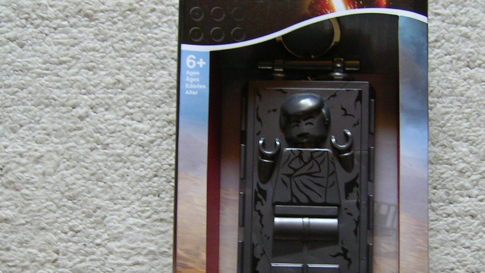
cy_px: 197
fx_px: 707
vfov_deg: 21.7
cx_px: 279
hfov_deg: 37.8
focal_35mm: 55
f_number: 2.8
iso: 100
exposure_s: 1/7.7
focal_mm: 5.6
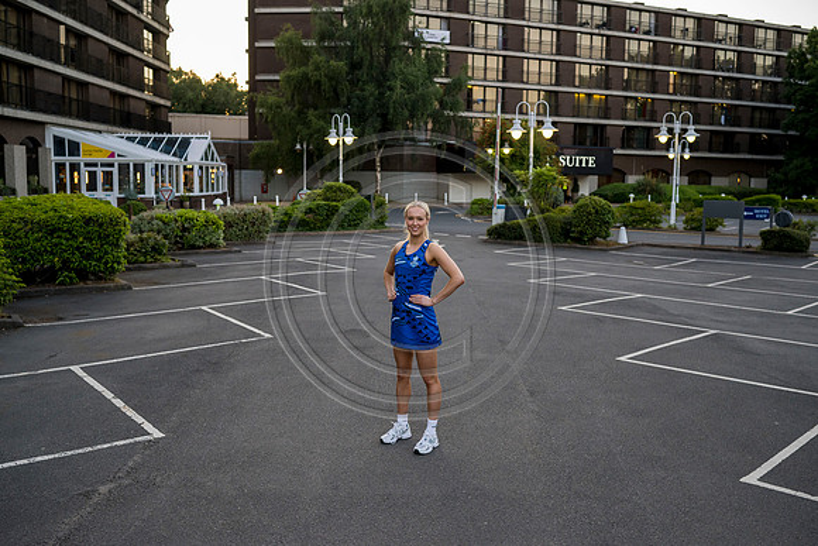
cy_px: 273
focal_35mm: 35
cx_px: 409
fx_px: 795
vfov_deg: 37.9
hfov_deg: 54.4
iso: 1250
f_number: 3.5
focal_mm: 35
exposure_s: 1/320
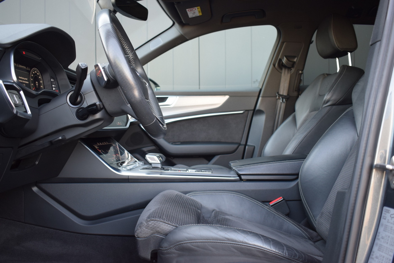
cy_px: 132
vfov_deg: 36.9
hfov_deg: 53.1
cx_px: 197
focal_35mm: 36
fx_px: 394
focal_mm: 24
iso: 560
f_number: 4
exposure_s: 1/60
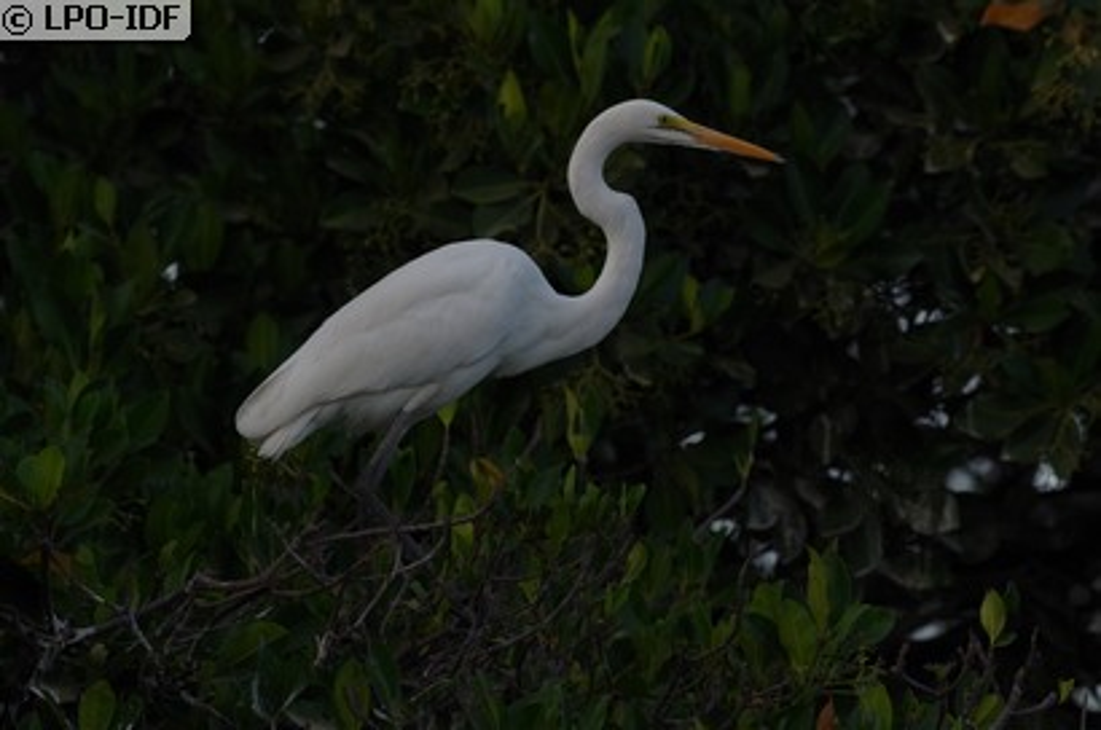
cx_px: 550
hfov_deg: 4.6
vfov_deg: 3.0
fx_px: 13741
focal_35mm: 450
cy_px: 365
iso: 800
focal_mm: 300
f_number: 5.6
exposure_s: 1/1000
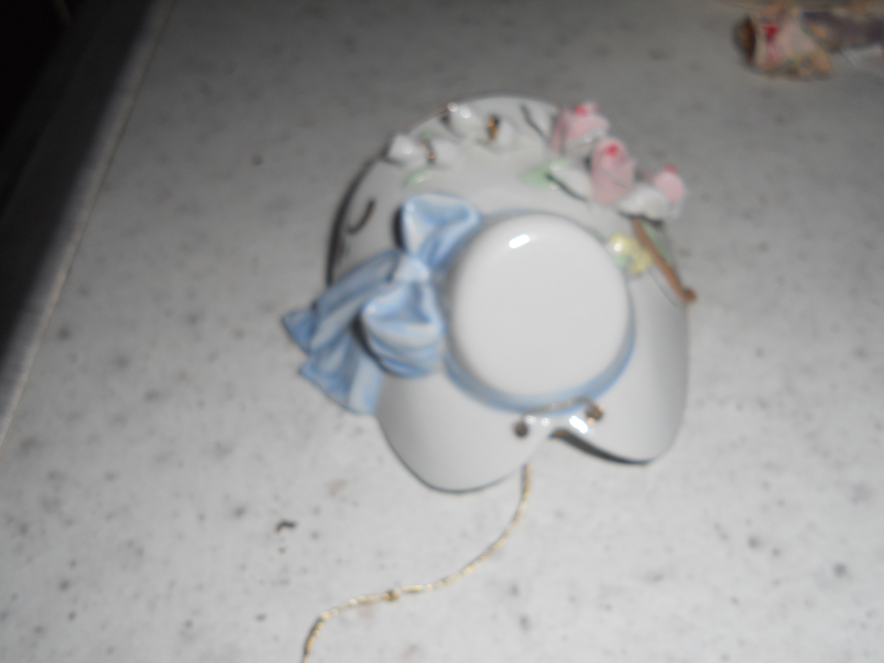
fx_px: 817
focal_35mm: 32
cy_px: 332
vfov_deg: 44.2
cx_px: 442
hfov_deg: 56.8
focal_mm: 5.8
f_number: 8.8
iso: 80
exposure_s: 1/25
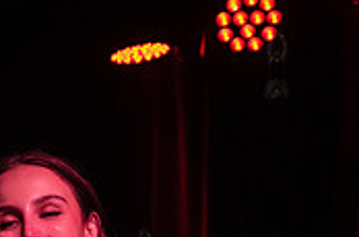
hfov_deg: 16.5
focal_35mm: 117
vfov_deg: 11.2
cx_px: -124
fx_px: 1164
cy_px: 361
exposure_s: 1/400
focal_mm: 35
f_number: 4
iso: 8000
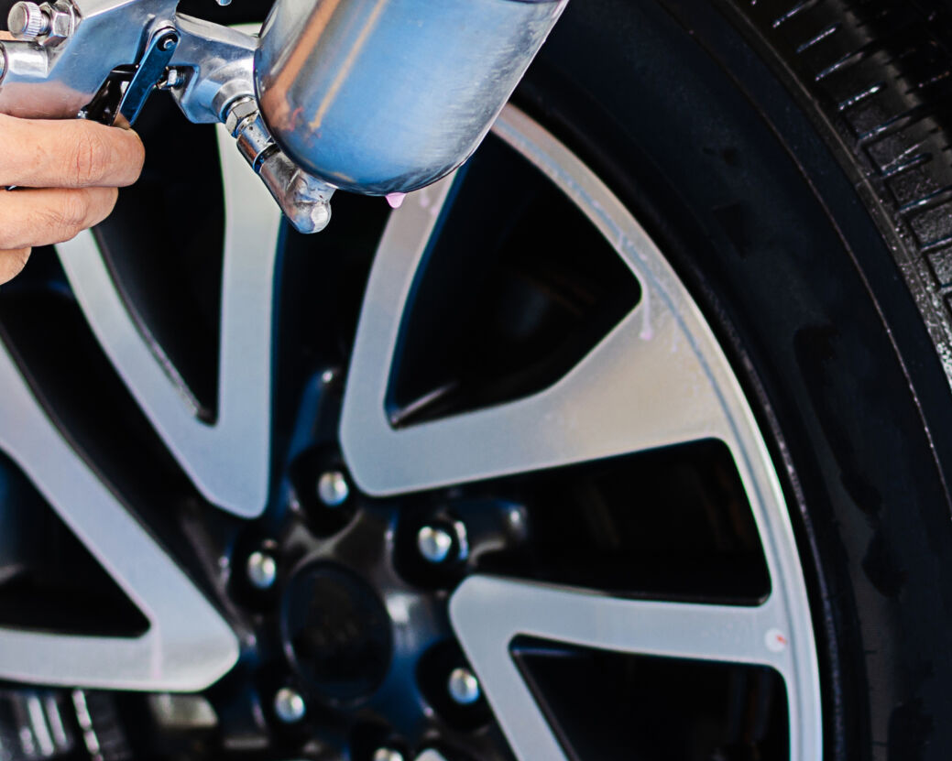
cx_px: 410
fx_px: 3413
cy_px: 110
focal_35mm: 121
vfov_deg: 12.7
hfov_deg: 15.9
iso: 200
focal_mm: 35
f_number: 2.8
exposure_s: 1/125
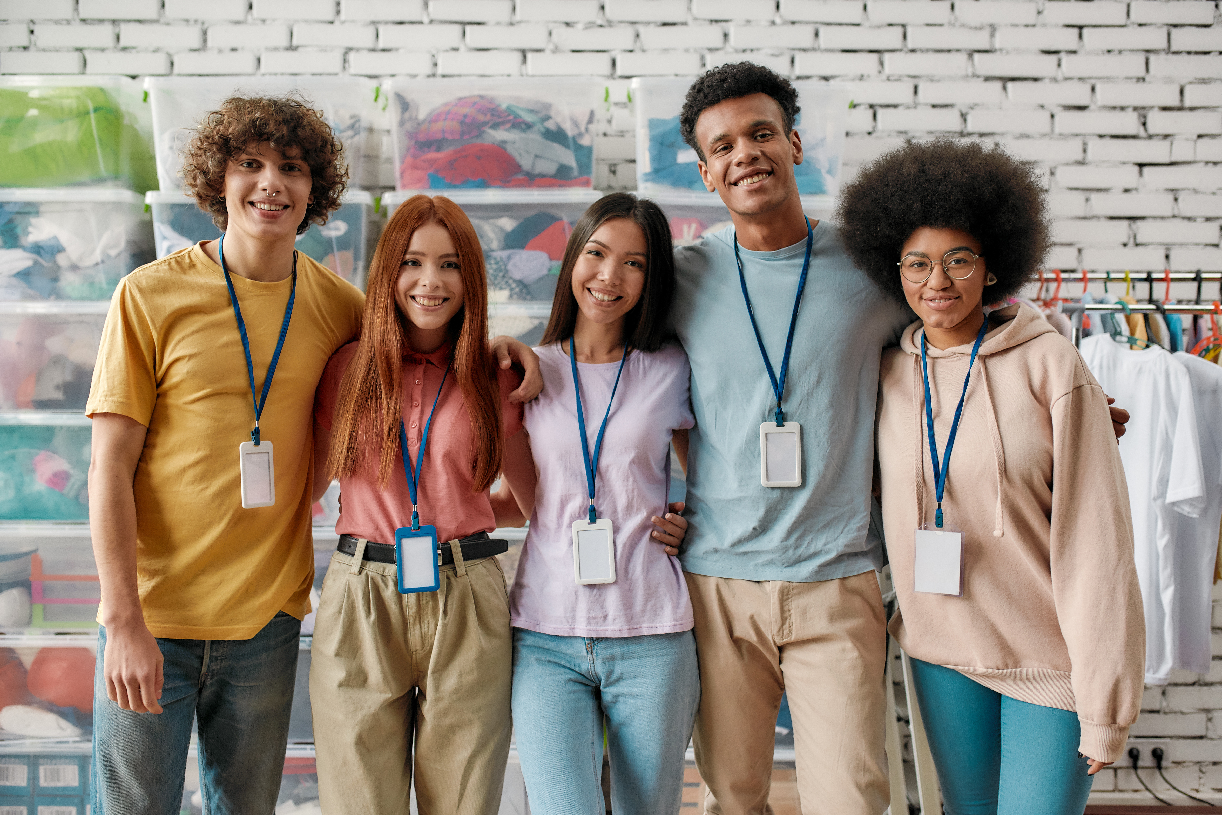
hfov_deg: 54.4
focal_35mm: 35
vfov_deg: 37.9
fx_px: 1188
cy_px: 408
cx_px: 611
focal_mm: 35
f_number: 2.5
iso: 800
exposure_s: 1/160
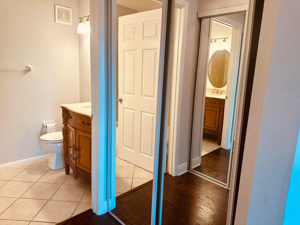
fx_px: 208
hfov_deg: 71.6
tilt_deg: -10.9
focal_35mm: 24
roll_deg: -2.8
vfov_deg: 56.8
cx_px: 150
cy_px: 112
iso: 100
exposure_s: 1/137
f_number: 1.78
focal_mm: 6.86
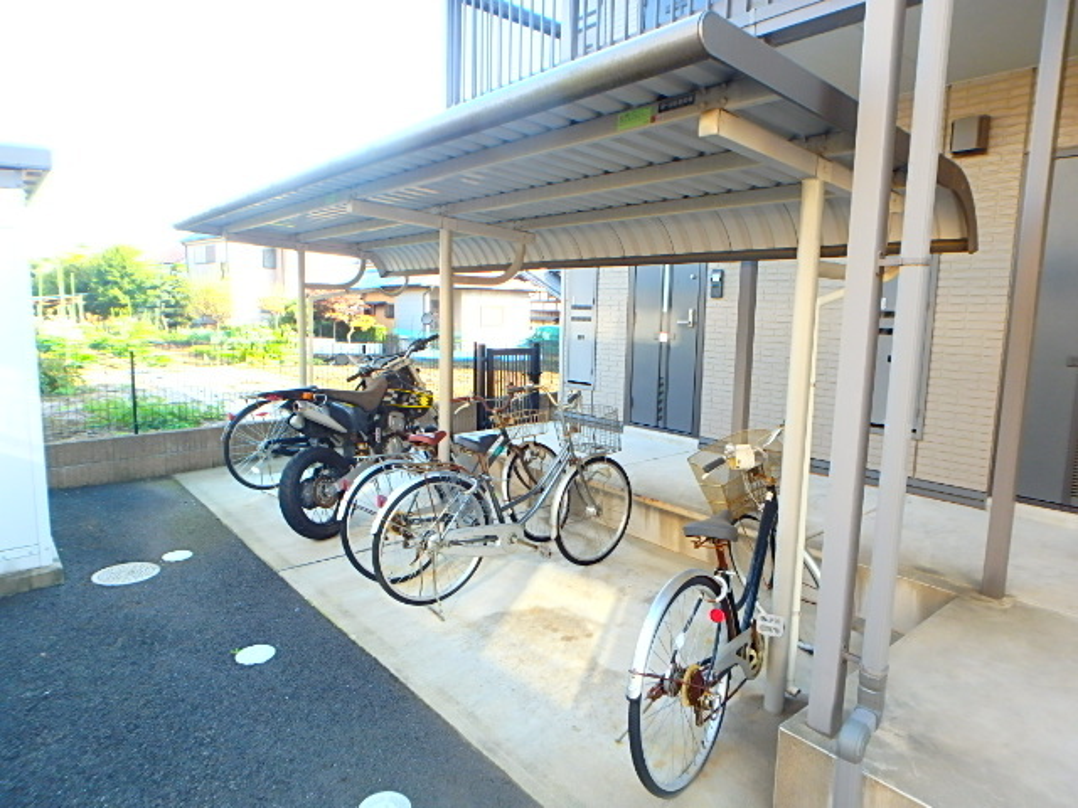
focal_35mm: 21
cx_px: 539
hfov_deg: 79.0
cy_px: 404
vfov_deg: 63.4
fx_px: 654
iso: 160
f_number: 3.5
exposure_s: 1/60
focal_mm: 3.7
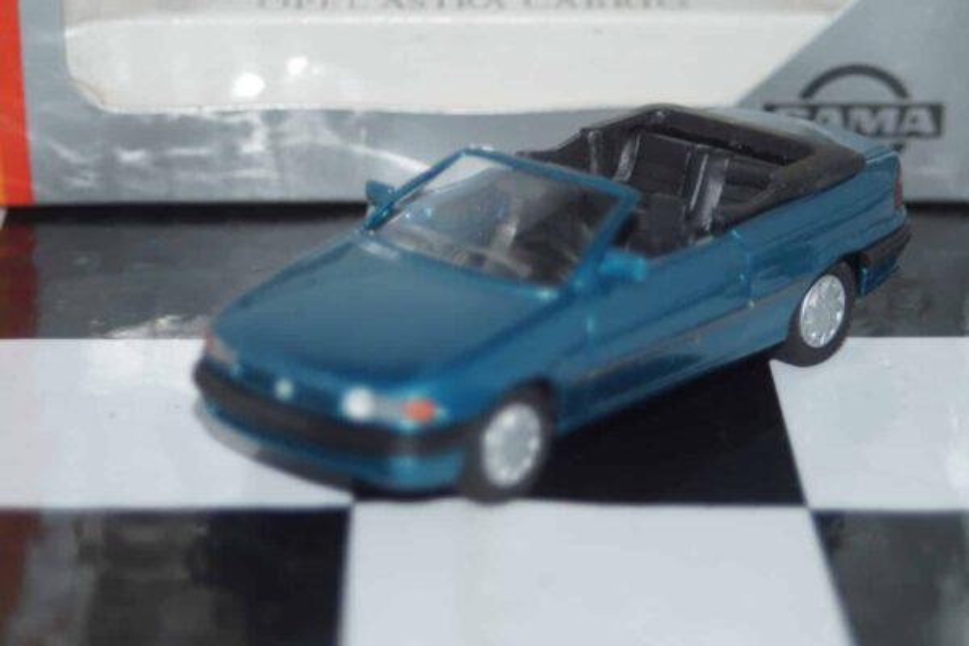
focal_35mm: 120
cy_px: 323
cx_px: 484
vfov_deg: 11.4
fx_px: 3230
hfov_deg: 17.1
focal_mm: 80
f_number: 5.6
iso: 200
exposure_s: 1/60
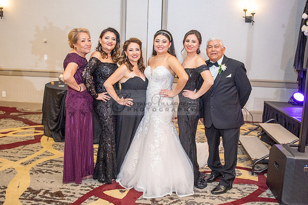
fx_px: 262
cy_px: 90
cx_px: 159
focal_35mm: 31
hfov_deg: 60.9
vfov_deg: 42.8
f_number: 2.8
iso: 1600
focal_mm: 24
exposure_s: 1/160
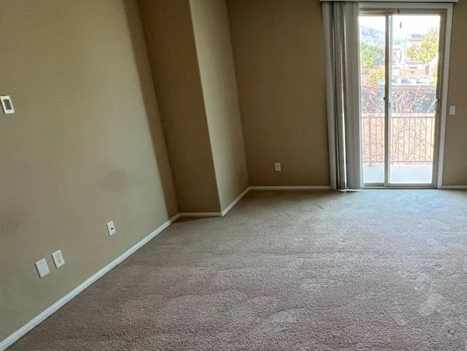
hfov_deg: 62.3
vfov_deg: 54.7
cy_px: 197
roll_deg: -0.6
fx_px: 337
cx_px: 386
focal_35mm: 25
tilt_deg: -19.6
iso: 125
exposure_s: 1/120
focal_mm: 1.57
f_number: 1.8
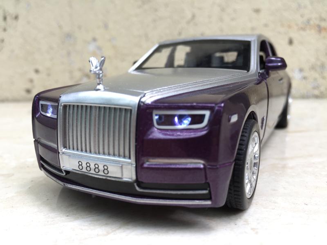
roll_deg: -1.2
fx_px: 274
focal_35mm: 29
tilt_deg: -12.6
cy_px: 122
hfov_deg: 61.7
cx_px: 164
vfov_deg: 48.2
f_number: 2.2
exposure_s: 1/100
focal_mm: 4.15
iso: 32
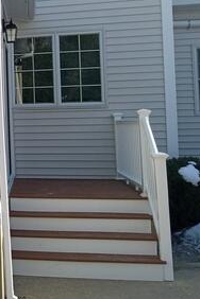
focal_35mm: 66
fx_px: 550
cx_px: -129
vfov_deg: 30.3
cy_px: 100
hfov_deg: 17.7
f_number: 2.2
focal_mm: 3.71
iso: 100
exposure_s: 1/769
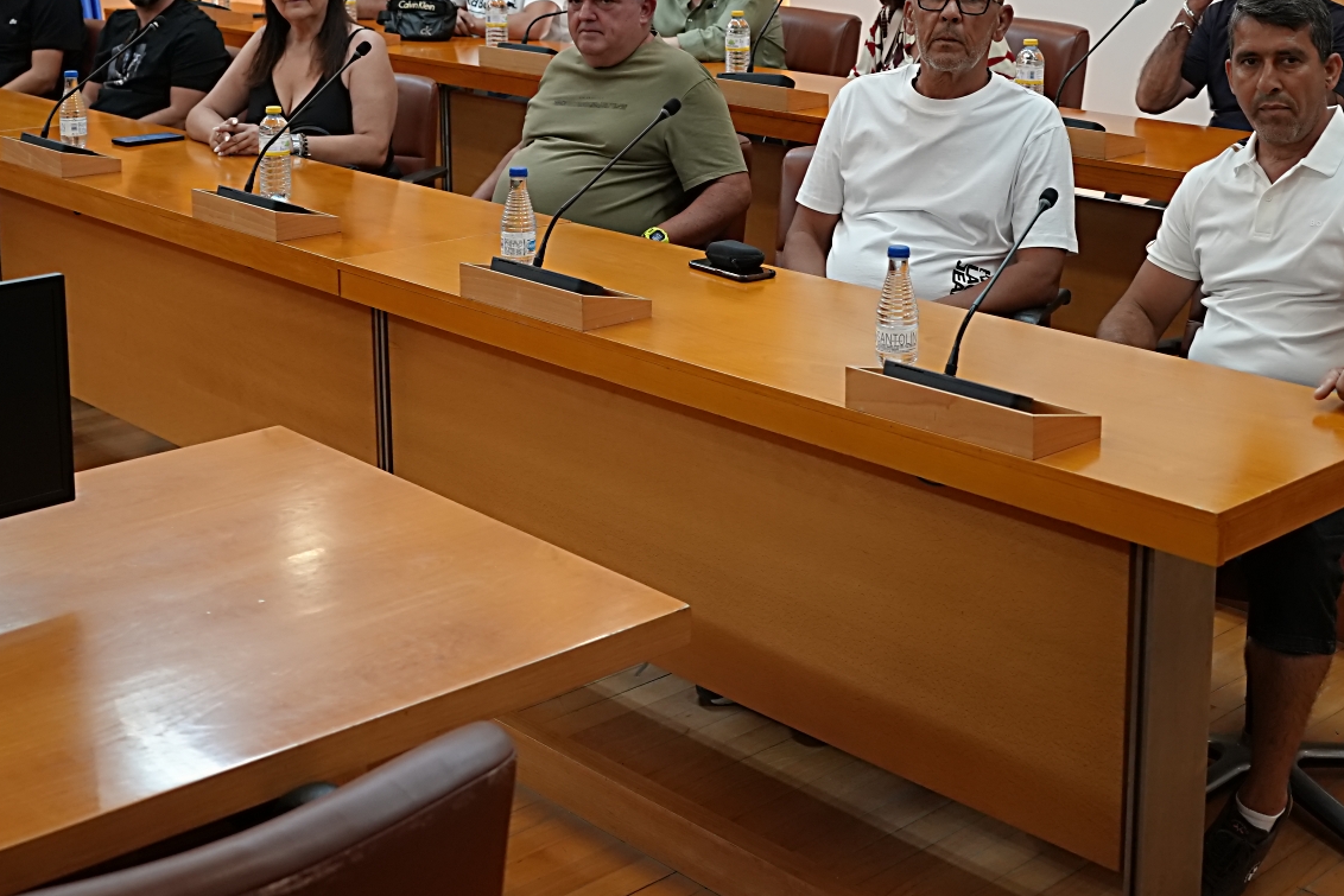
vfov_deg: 25.0
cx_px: 761
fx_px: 1979
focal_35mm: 53
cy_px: 149
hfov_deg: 37.5
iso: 1250
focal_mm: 30
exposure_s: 1/160
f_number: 4
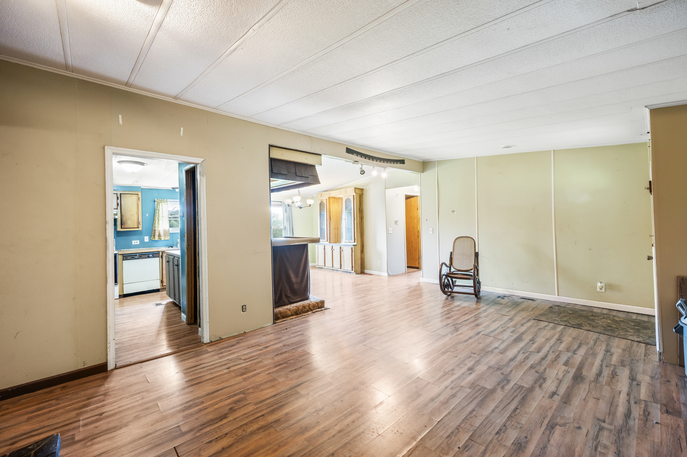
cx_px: 344
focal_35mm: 14
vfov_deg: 81.1
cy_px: 228
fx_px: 267
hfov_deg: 104.3
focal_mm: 14
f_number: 6.3
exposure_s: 1/3
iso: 500
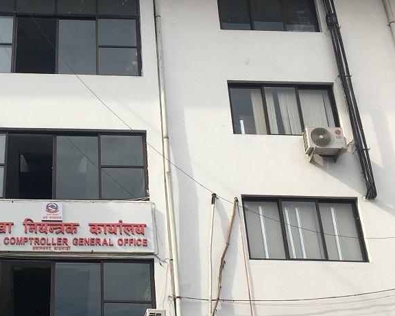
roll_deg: +0.2
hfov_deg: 31.0
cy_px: 189
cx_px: 69
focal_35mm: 59
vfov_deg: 25.8
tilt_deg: +29.6
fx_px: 690
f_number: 2.2
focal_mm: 4.15
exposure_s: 1/754
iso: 25
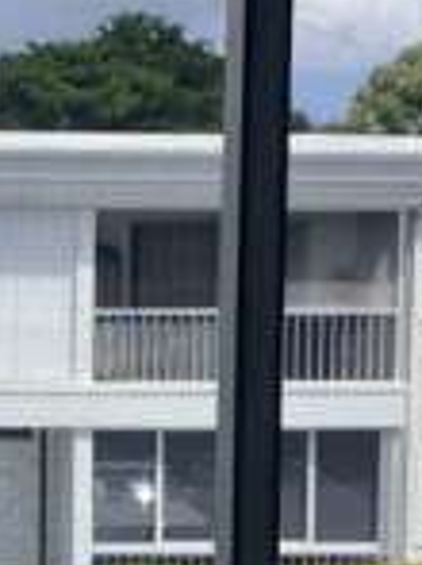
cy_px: 430
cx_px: -42
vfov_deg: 16.1
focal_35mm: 122
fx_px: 1986
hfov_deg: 11.9
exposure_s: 1/1215
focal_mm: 3.99
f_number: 1.8
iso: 32
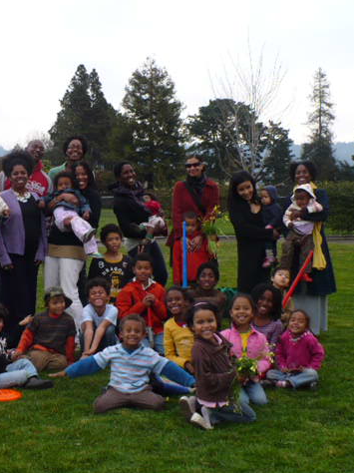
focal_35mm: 50
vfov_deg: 38.2
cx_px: 106
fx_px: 682
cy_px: 236
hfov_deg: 28.8
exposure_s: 1/250
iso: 100
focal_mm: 6.1
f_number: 2.8
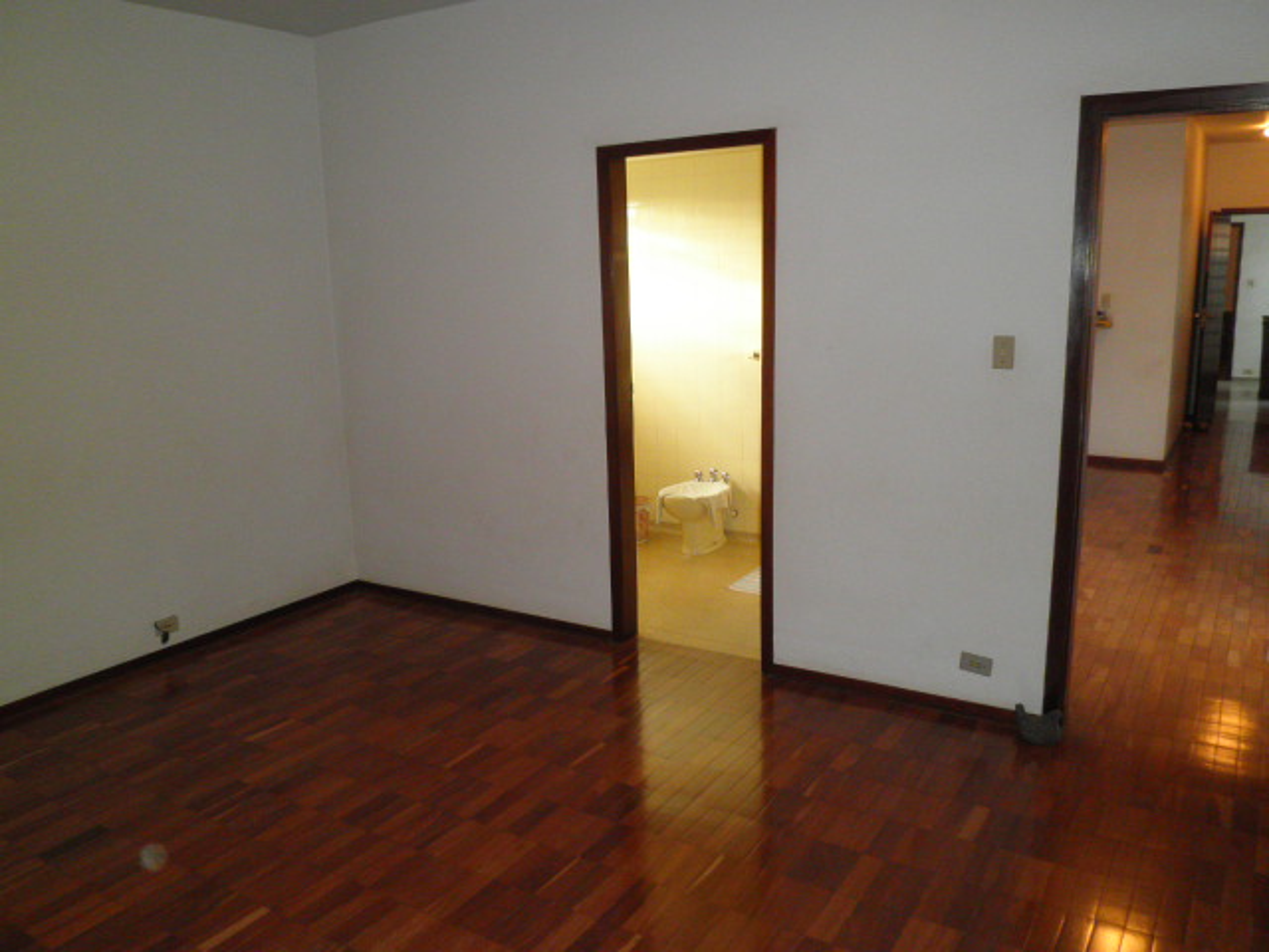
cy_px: 476
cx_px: 634
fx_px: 953
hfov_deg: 67.3
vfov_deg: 53.1
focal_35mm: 26
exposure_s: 1/30
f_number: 2.8
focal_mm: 4.7
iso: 160
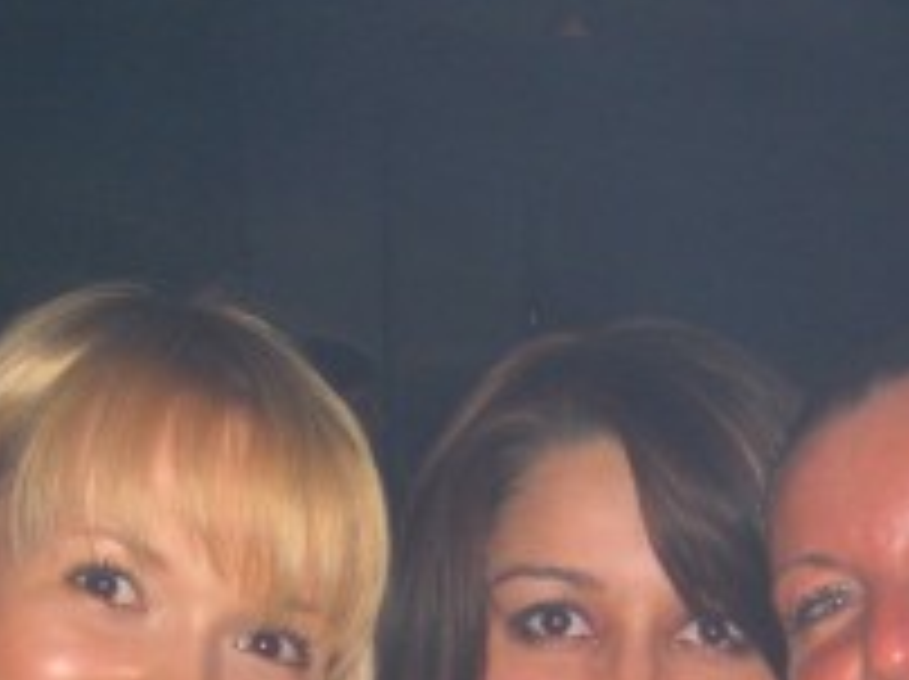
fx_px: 2964
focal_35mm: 113
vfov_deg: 12.5
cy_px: 977
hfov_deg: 17.4
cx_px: 616
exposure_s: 1/60
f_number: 2.8
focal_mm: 7.9
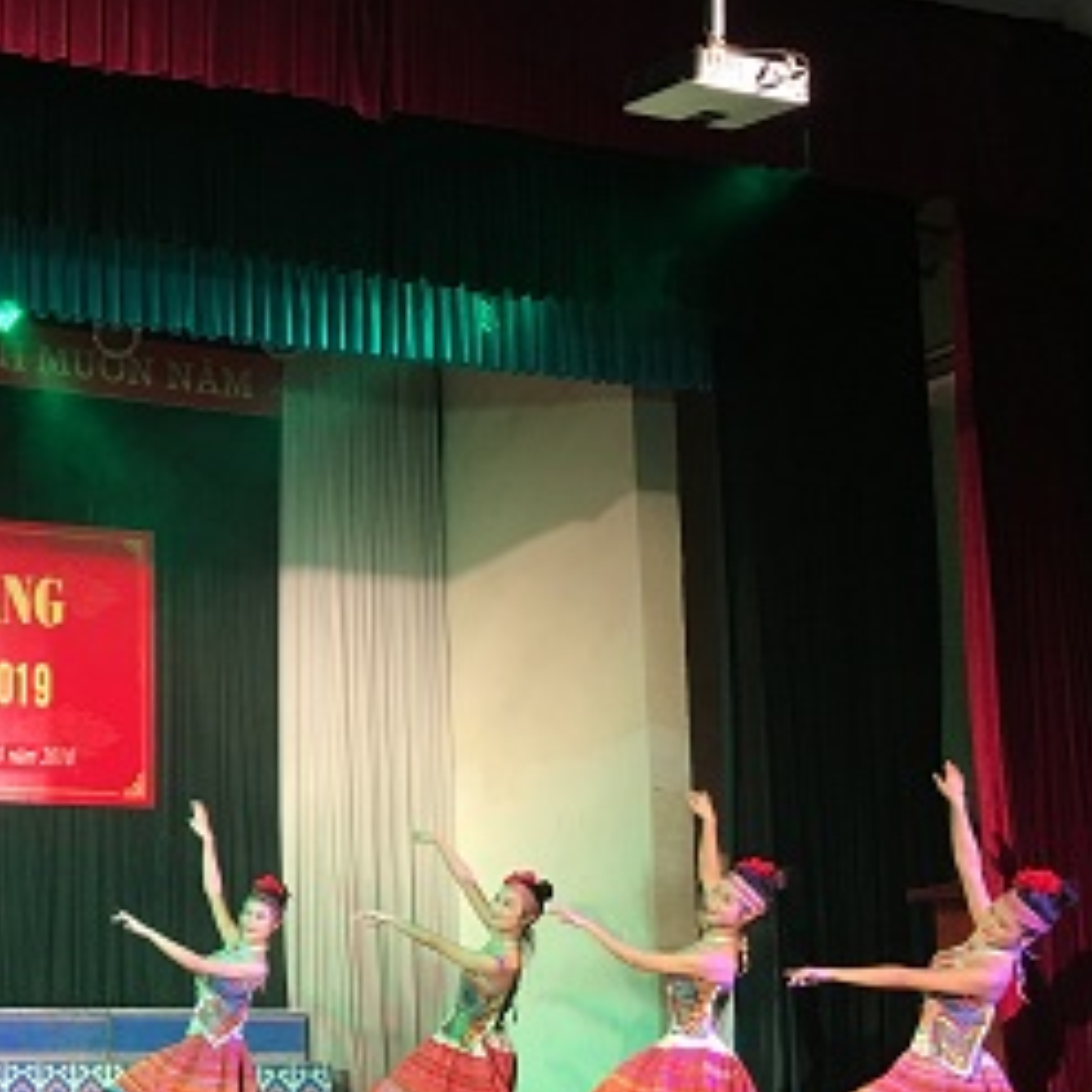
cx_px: -75
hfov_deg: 27.7
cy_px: 725
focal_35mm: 57
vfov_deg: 29.8
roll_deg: -1.0
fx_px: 2034
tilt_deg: +8.8
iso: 32
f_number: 2.2
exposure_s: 1/33
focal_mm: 4.15
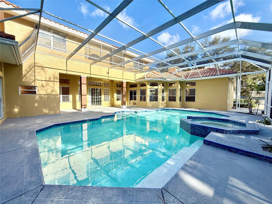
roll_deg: -1.9
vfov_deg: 85.7
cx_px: 136
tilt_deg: -1.2
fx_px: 110
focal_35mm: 14
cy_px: 102
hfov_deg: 102.1
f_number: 2.2
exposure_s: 1/574
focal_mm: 2.22
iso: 50
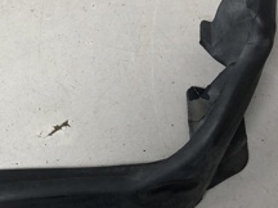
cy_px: 117
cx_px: 31
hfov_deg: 23.0
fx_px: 667
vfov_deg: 17.8
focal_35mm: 83
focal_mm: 4
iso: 40
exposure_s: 1/33
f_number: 1.8
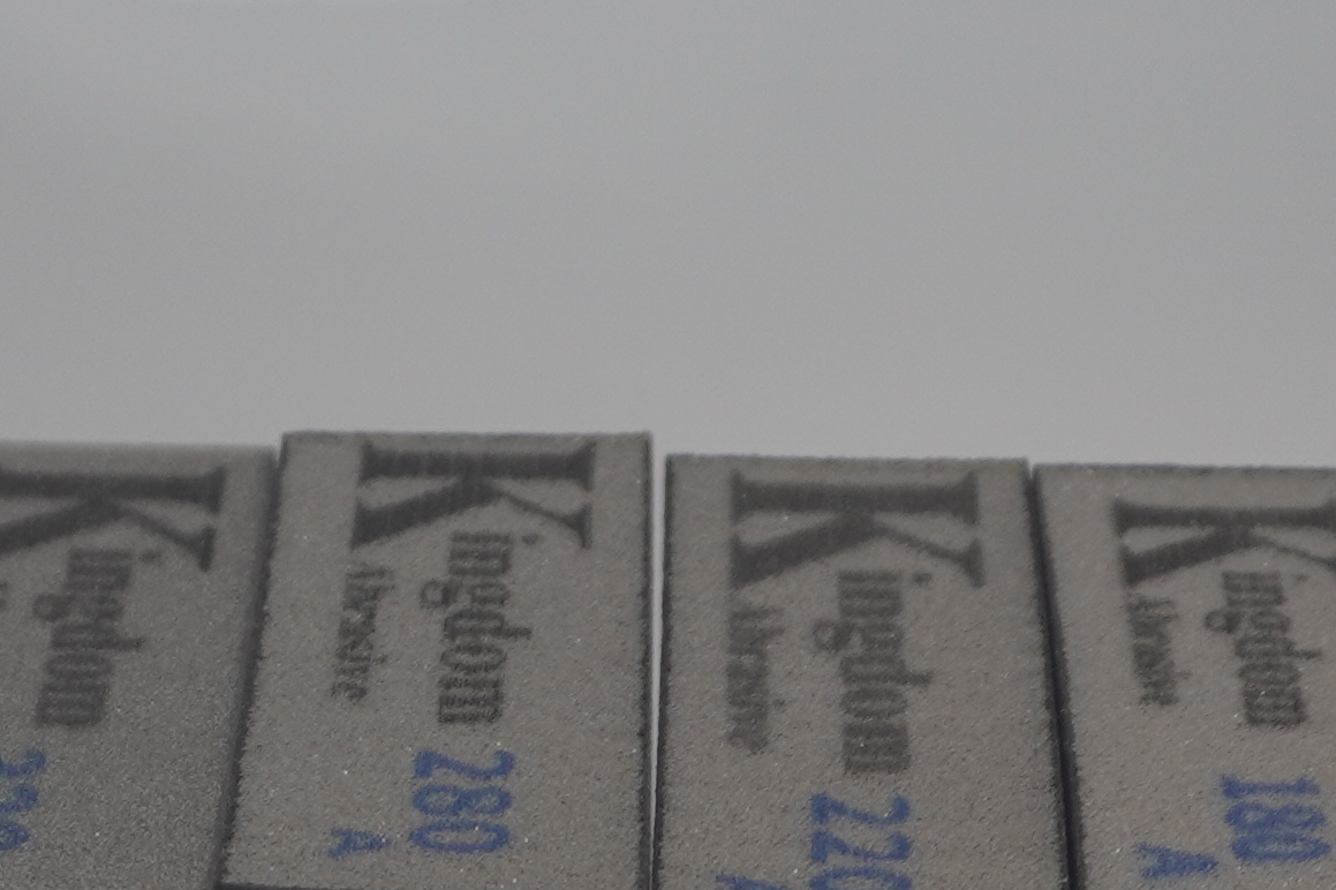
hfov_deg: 13.9
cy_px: 2192
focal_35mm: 148
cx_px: 870
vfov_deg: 8.4
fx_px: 5475
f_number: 5
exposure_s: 1/125
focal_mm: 19
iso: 125
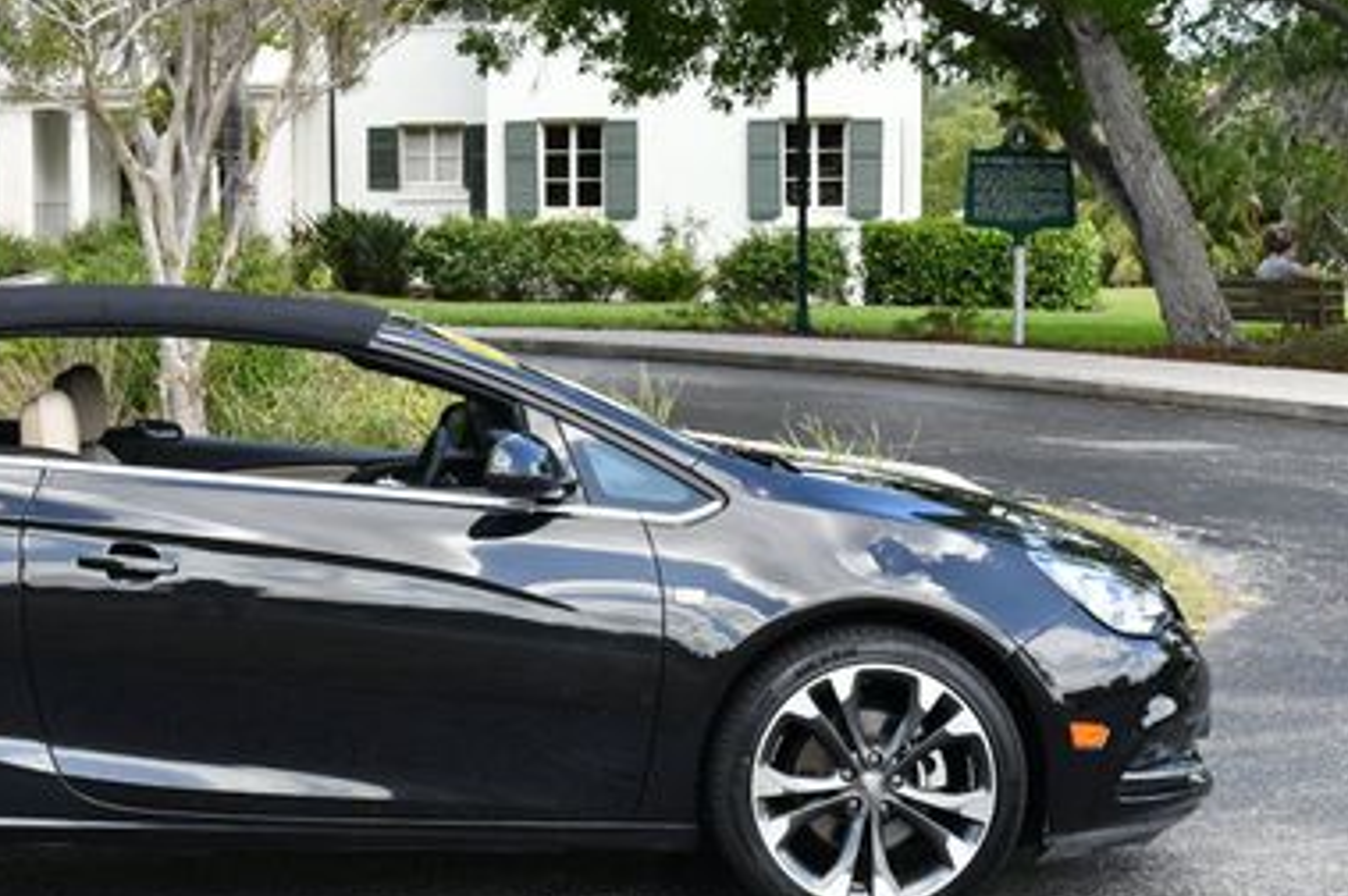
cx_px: 238
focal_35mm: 88
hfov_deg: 22.8
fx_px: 3292
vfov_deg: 15.5
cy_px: 395
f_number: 5.6
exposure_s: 1/250
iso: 280
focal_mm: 26
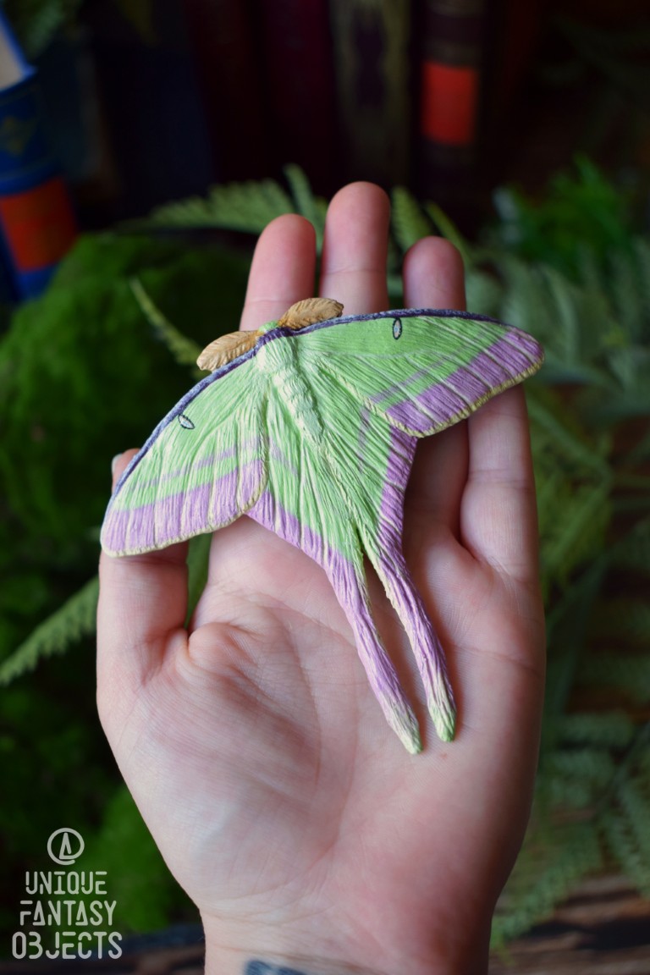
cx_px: 325
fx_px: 1219
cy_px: 488
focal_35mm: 45
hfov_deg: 29.9
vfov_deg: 43.6
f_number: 4.2
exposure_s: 1/60
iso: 560
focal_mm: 30
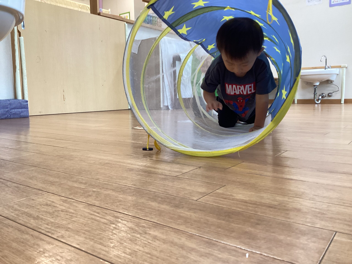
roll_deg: +0.4
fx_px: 315
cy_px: 132
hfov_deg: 58.4
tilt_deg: -8.4
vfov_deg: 45.4
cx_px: 176
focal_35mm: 31
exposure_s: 1/60
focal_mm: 3.3
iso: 125
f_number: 2.4
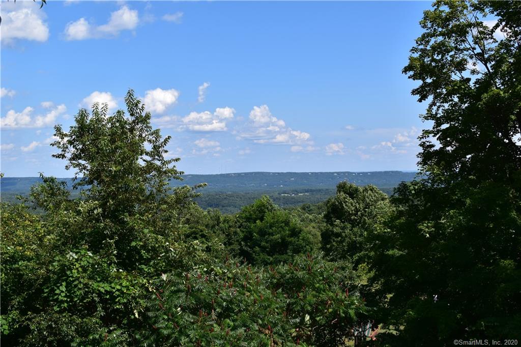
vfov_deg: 29.8
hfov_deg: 43.6
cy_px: 174
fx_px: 651
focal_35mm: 45
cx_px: 260
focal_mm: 30
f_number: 11
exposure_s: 1/500
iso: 280
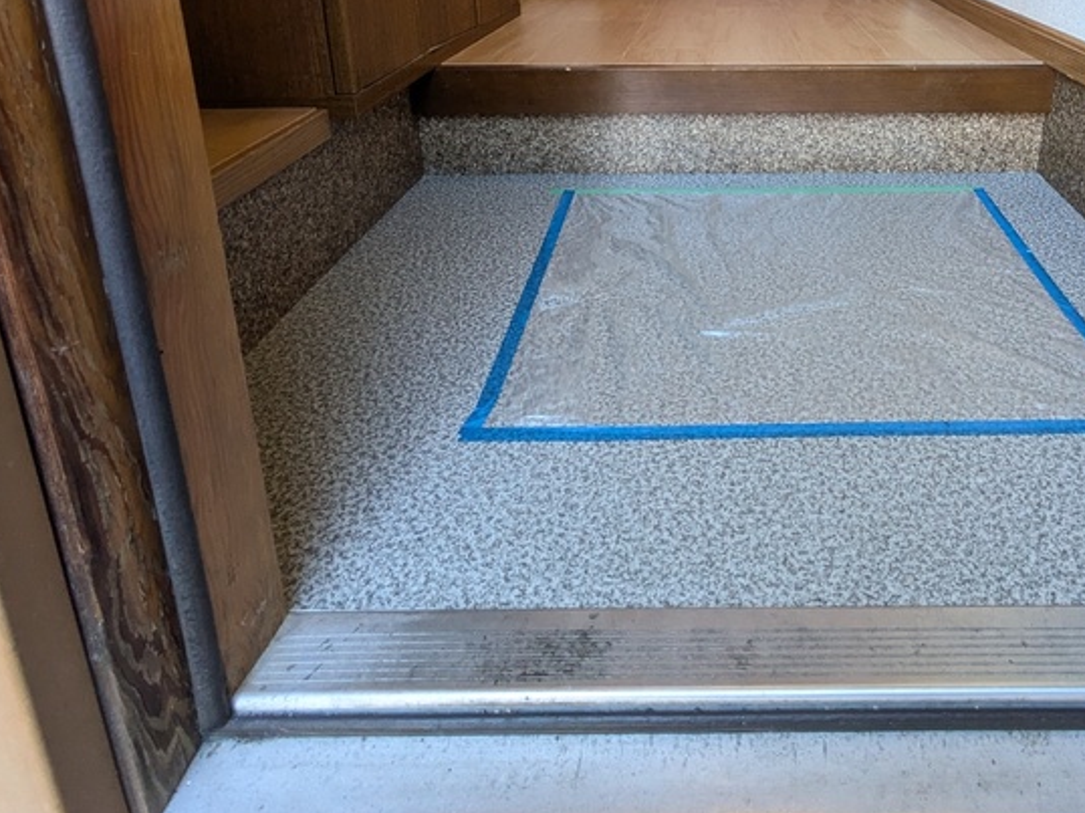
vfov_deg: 49.5
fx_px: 783
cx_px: 728
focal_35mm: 25
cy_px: 97
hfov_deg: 67.4
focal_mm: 1.83
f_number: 2.2
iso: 238
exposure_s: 1/60
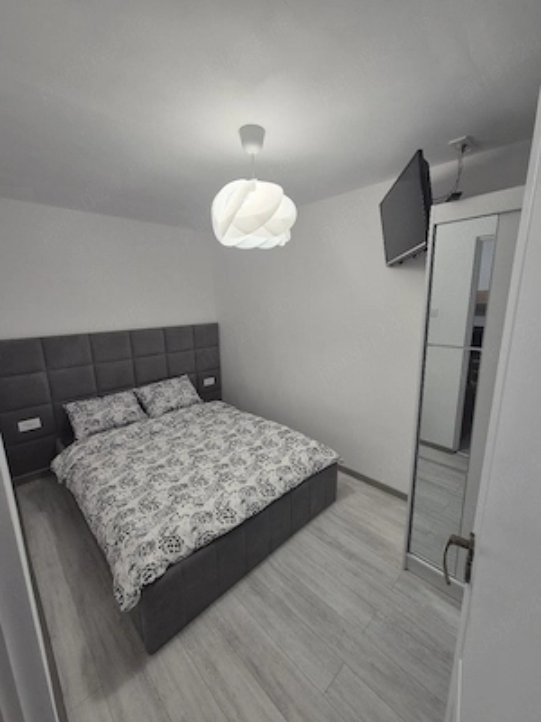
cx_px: 270
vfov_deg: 106.2
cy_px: 361
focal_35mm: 13
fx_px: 271
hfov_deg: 89.9
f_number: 2.2
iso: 64
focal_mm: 2.2
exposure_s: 1/50
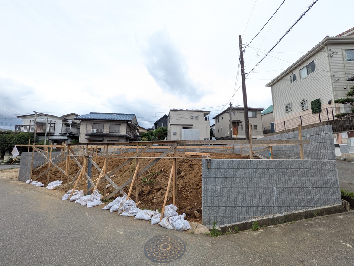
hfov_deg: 102.1
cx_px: 177
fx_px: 143
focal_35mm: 14
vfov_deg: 85.7
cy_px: 133
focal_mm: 1.83
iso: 51
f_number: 2.2
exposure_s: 1/1235
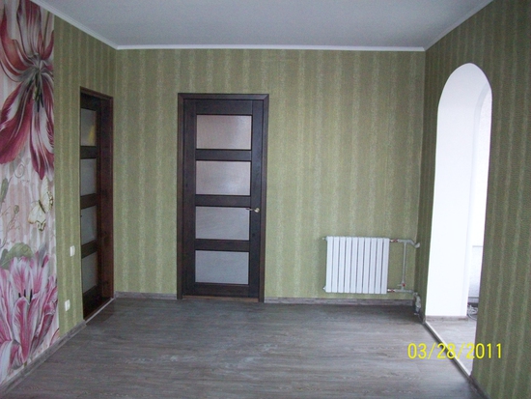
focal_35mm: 34
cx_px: 266
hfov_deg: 53.9
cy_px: 200
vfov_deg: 41.8
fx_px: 522
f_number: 2.8
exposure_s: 1/60
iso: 320
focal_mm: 5.7
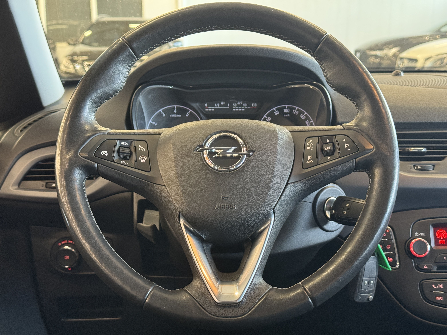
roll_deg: -0.3
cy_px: 168
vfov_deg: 30.3
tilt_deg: -12.7
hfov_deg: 39.7
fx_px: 620
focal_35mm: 48
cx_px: 224
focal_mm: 6.76
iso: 250
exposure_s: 1/40
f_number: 1.78
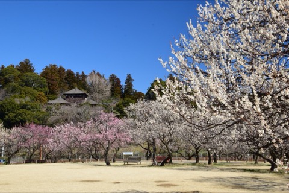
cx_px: 144
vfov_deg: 25.8
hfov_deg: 37.9
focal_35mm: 52
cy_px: 96
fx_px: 421
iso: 400
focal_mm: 35
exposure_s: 1/100
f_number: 20
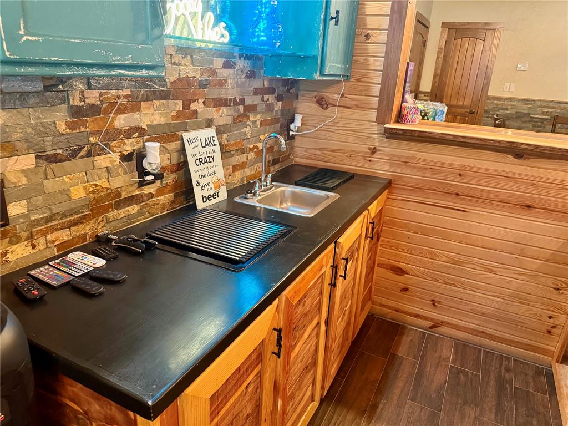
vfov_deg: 56.8
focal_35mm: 24
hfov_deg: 71.6
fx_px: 394
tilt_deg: -18.8
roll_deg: -4.1
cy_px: 213
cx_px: 284
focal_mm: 6.76
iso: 640
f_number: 1.78
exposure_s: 1/60
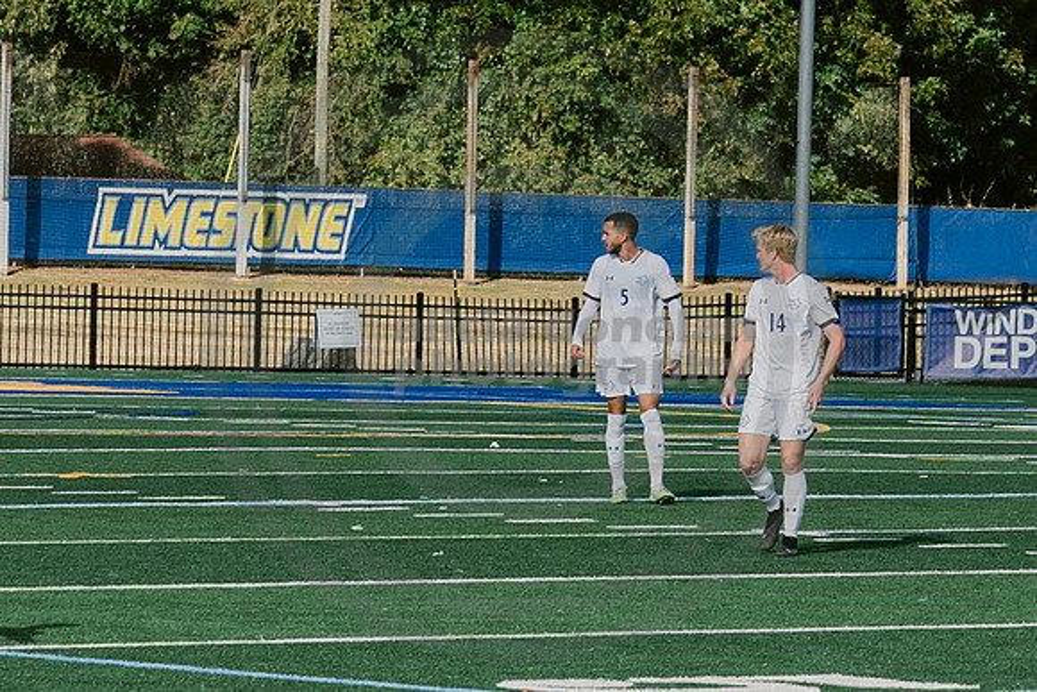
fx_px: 9813
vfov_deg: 4.0
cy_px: 351
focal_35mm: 341
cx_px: 779
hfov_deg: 6.0
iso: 640
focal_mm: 70
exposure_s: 1/2500
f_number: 5.6
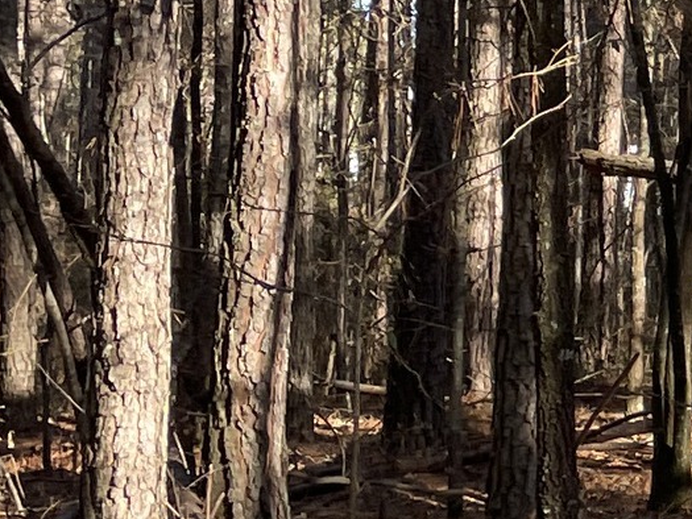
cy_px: 105
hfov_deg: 11.0
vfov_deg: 9.7
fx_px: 3039
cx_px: 1636
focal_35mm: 152
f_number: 1.6
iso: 32
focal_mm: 4.2
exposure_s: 1/185
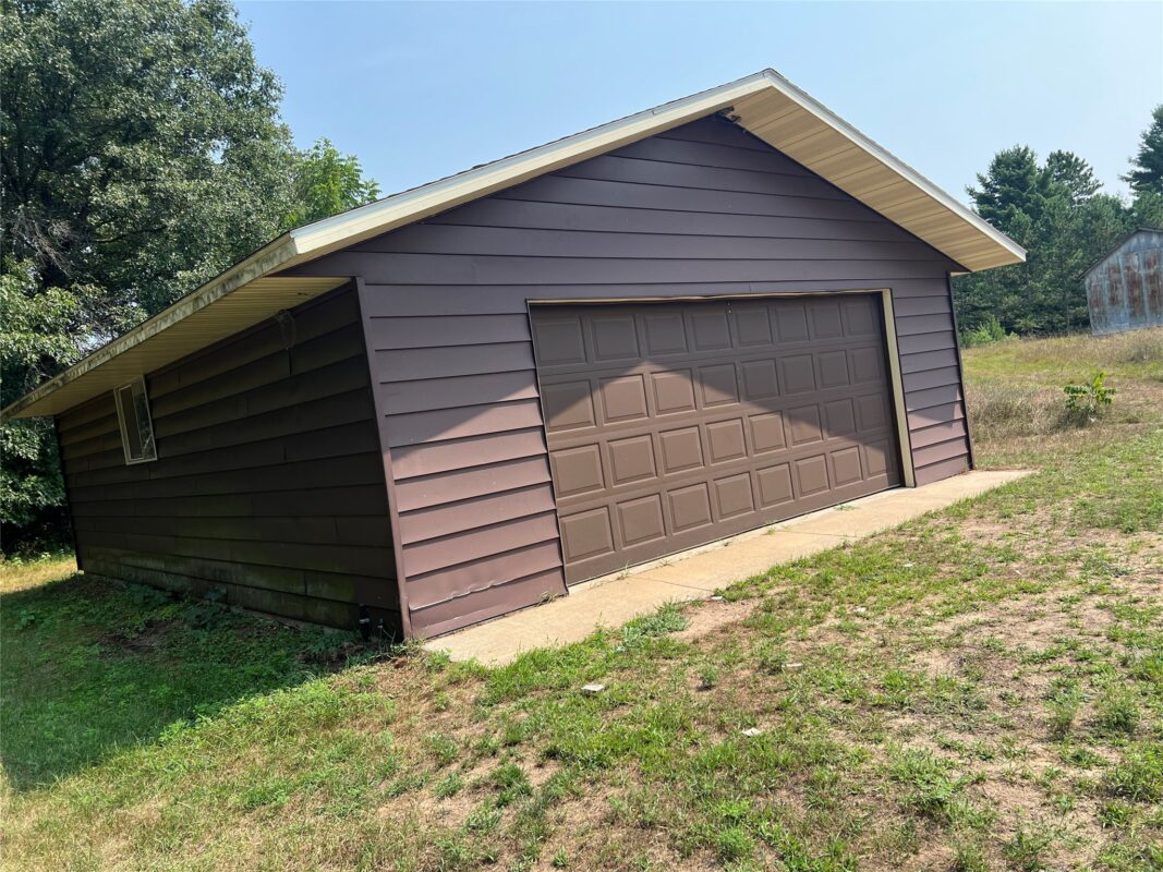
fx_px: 873
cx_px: 582
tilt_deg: -2.3
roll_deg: +7.7
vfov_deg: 53.1
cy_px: 436
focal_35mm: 26
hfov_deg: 67.3
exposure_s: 1/2083
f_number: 1.5
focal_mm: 5.7
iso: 50
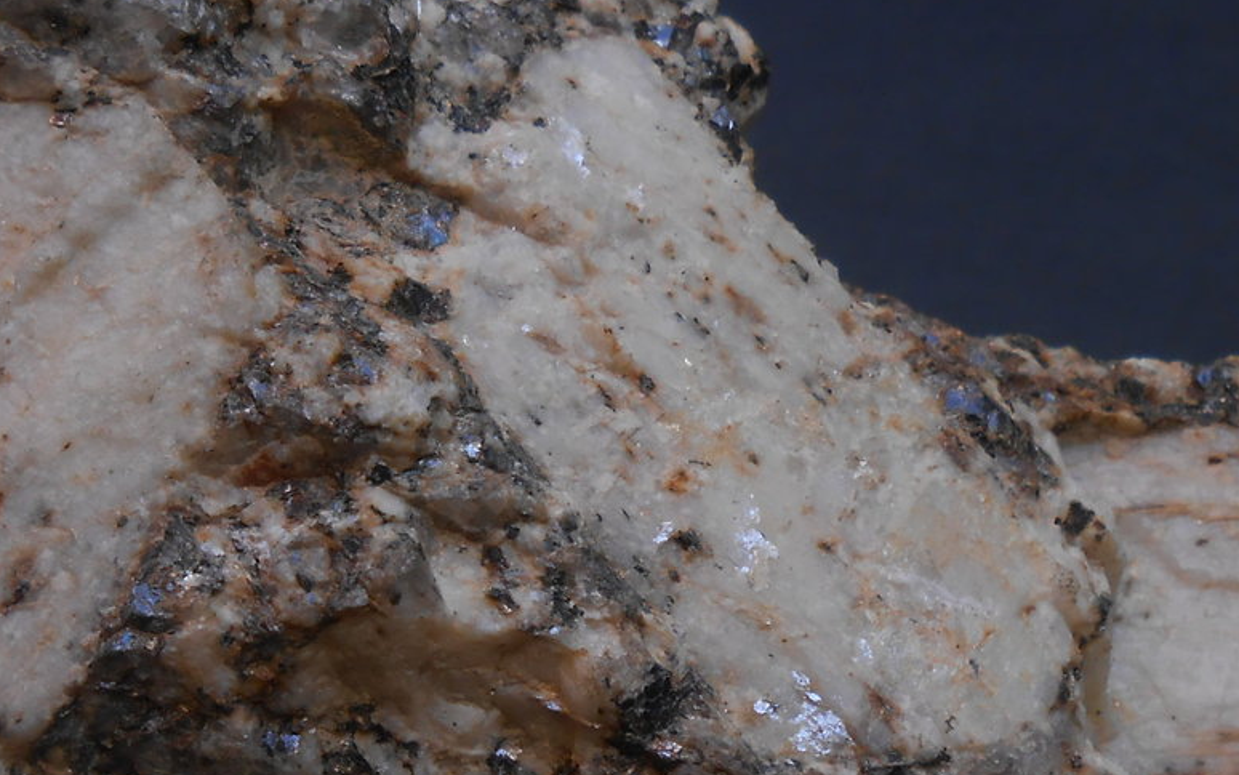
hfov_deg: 35.0
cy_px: 477
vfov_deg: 22.7
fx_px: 1925
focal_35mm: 57
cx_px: 319
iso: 80
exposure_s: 1/60
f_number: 3.5
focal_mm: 4.6
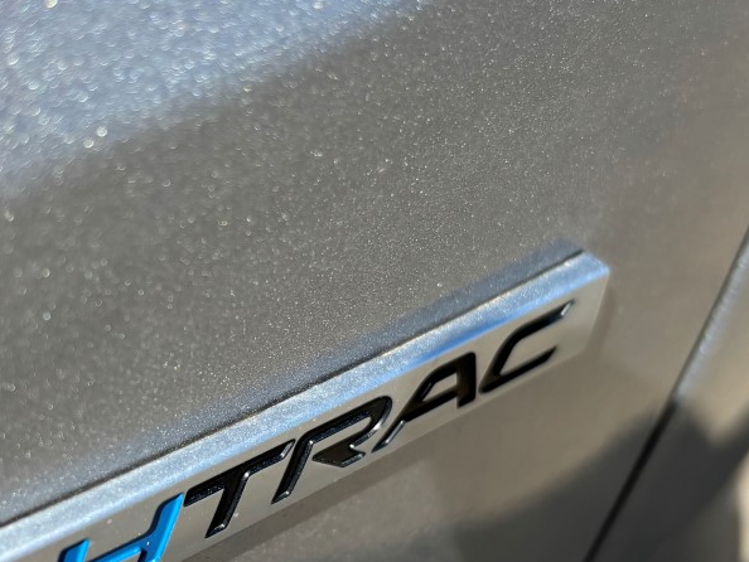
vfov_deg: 23.3
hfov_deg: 30.4
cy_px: 343
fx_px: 1364
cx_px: 235
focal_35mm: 63
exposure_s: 1/1845
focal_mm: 5.96
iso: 50
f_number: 1.6
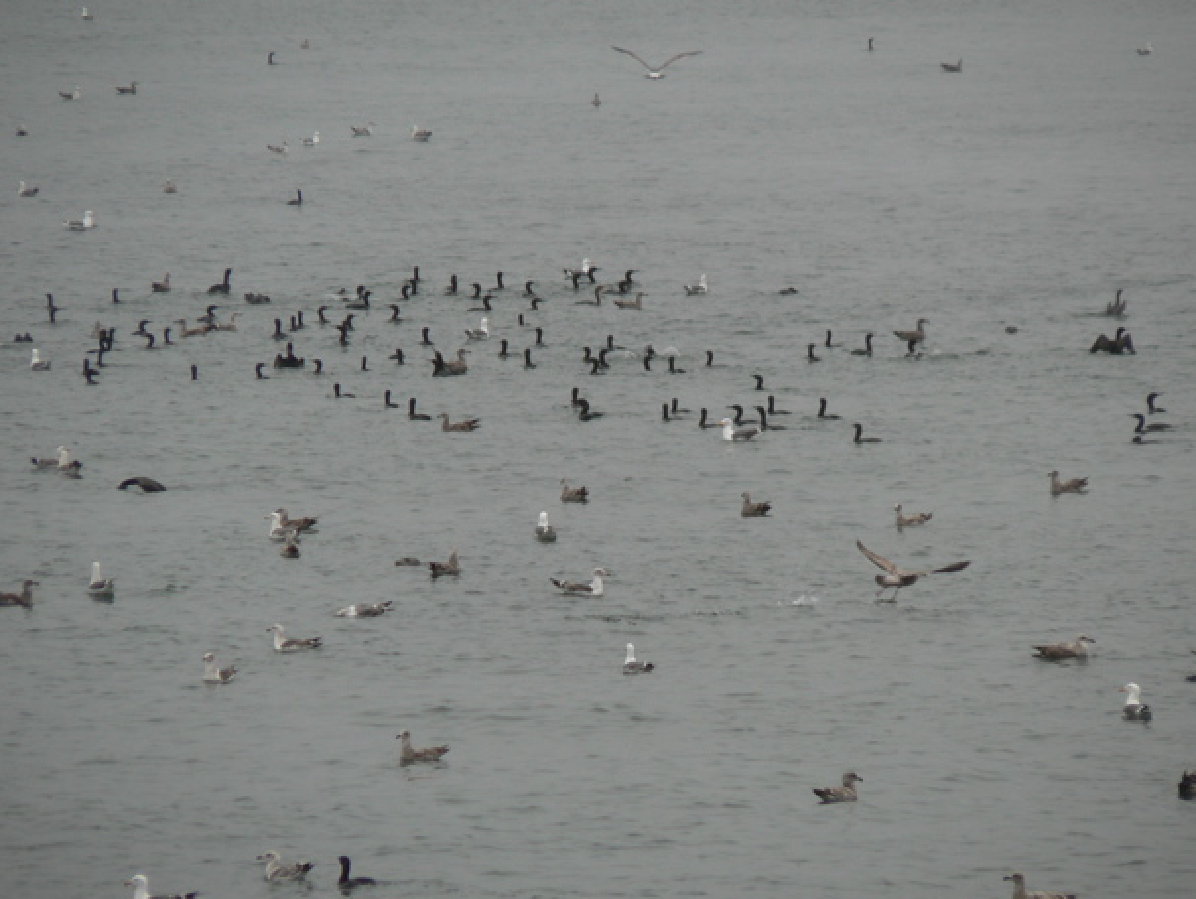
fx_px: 13552
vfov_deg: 3.8
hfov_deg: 5.1
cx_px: 623
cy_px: 428
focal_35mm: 392
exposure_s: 1/400
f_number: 3.3
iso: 100
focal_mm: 62
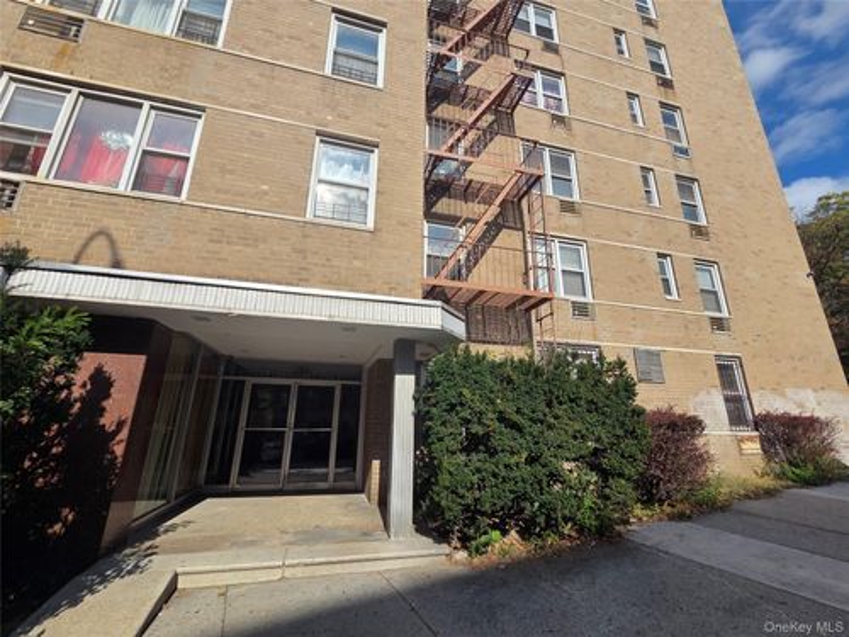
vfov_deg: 89.9
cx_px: 424
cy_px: 318
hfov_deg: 106.2
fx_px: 319
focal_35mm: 13
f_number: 2.2
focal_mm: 2.2
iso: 50
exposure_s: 1/2977
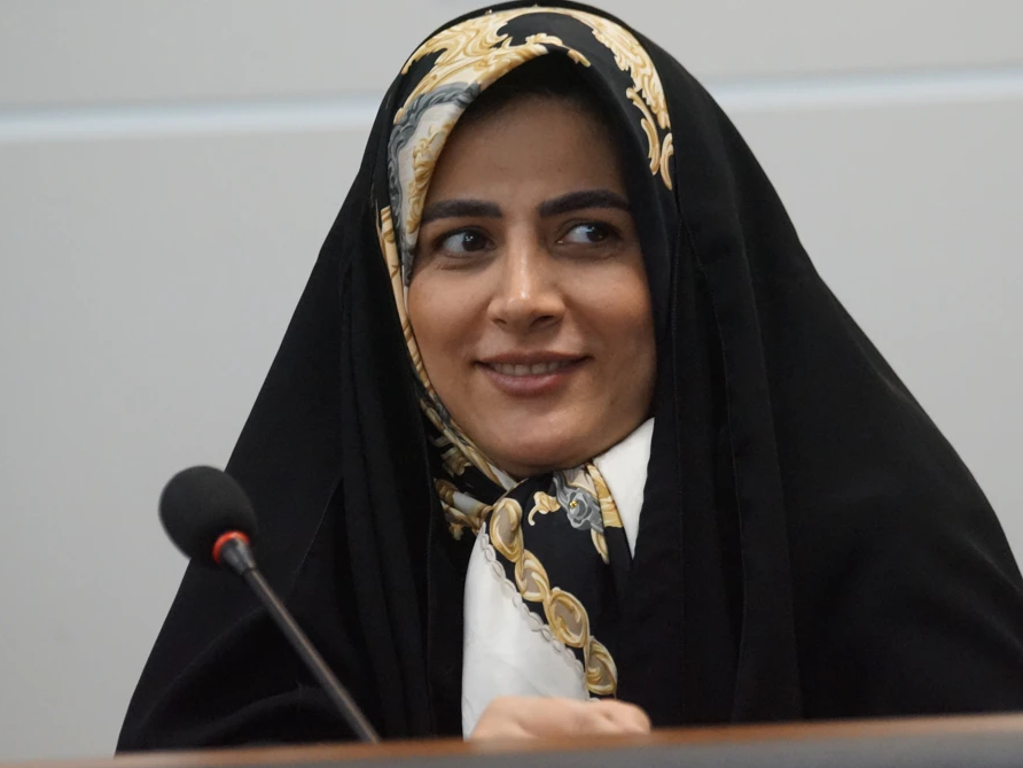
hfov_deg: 5.5
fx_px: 10698
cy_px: 340
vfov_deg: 4.1
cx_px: 571
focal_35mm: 362
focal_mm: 280
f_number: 5.6
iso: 6400
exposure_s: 1/160
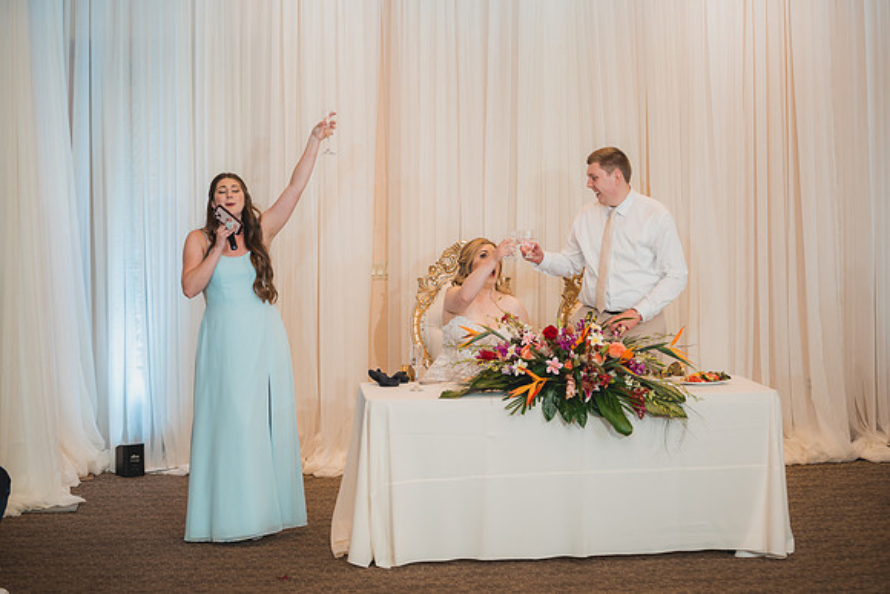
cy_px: 297
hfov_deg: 28.8
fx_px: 1731
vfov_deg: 19.5
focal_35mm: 70
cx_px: 445
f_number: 2.8
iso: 1000
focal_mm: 70
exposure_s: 1/250
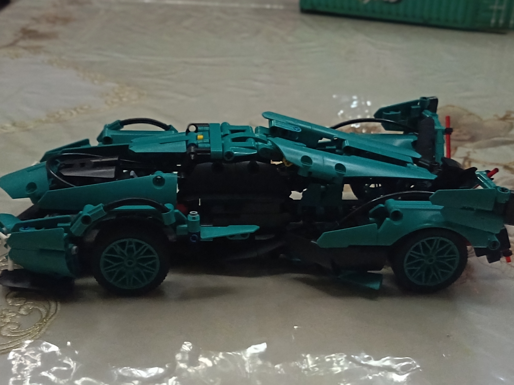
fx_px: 713
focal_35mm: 48
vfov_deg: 30.3
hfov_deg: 39.7
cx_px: 257
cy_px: 192
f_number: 8
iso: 10462
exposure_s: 1/20
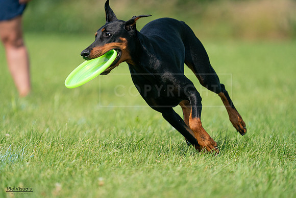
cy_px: 99
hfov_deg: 4.4
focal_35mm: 467
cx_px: 148
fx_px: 3840
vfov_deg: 2.9
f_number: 6.3
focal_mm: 467
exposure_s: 1/4000
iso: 1000
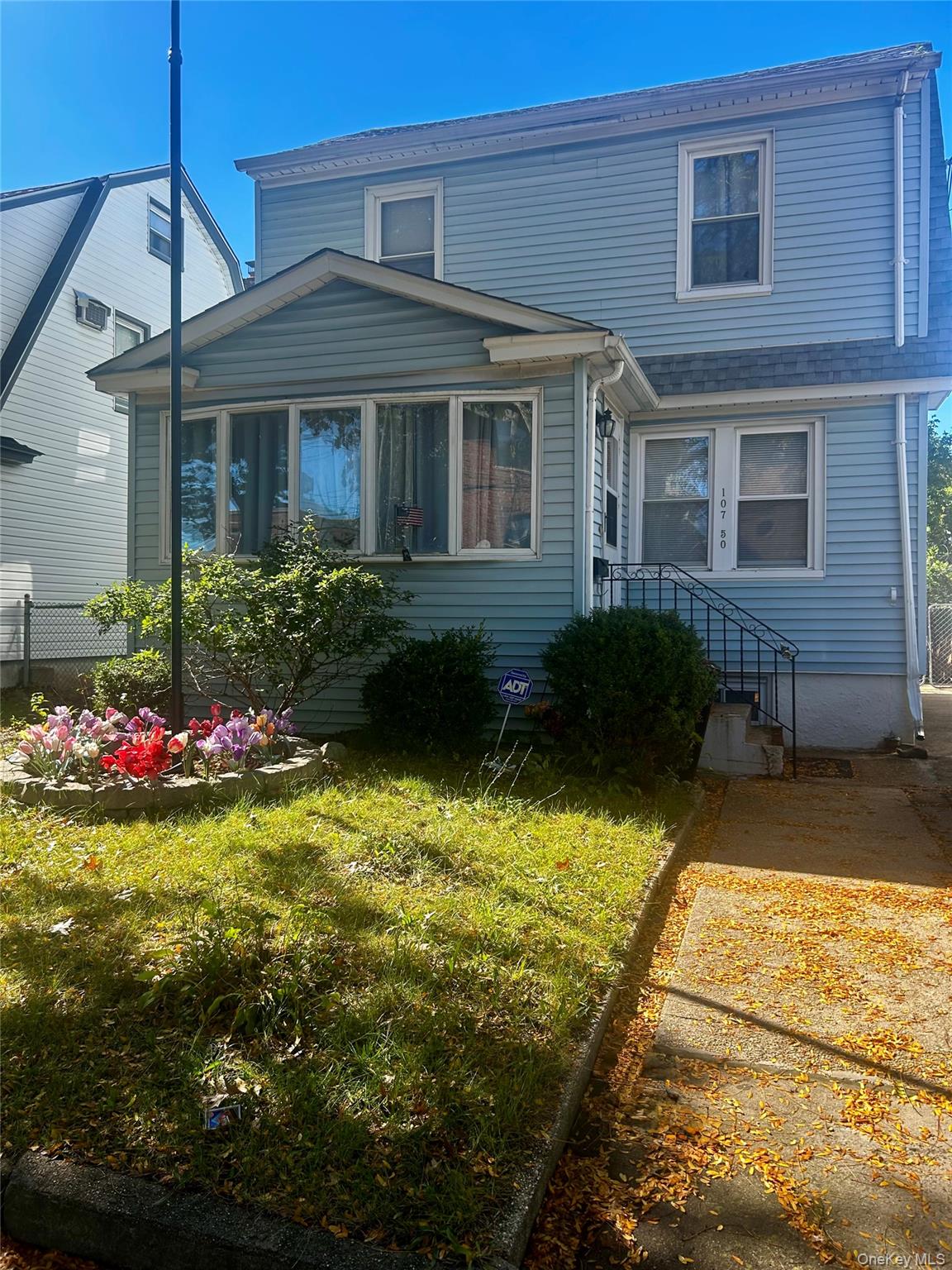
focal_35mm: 26
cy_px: 635
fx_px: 953
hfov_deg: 53.1
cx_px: 476
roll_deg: -0.4
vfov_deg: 67.3
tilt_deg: +0.0
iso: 50
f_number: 1.5
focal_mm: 5.7
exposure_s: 1/1344
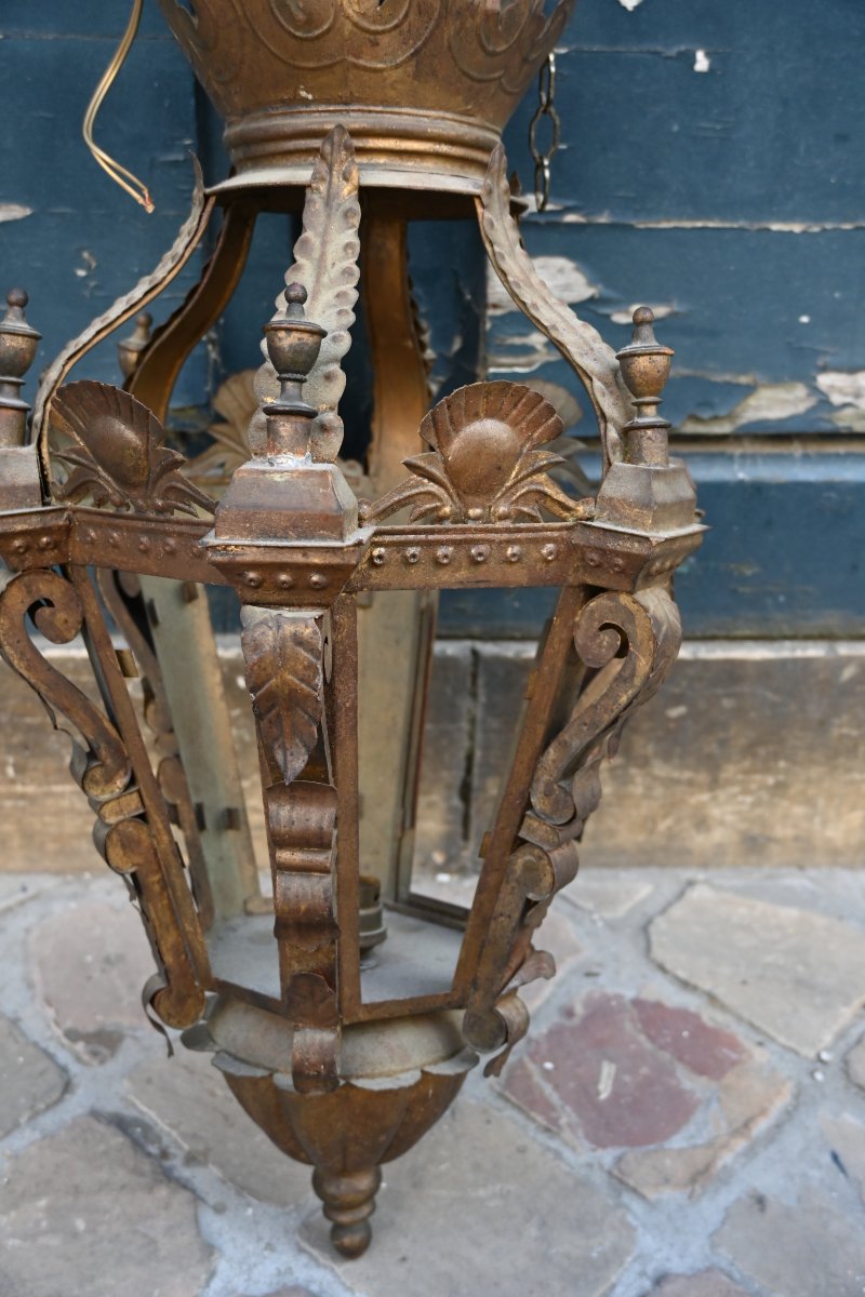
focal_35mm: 40
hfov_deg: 33.0
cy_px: 648
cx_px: 432
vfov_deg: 47.9
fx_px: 1460
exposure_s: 1/250
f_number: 4
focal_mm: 27
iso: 360
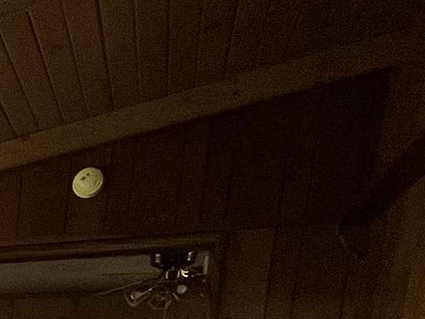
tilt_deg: -9.3
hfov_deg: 20.0
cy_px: 552
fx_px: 798
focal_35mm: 65
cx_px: -372
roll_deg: -1.4
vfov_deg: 18.4
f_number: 1.8
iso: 250
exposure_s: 1/84
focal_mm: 1.57
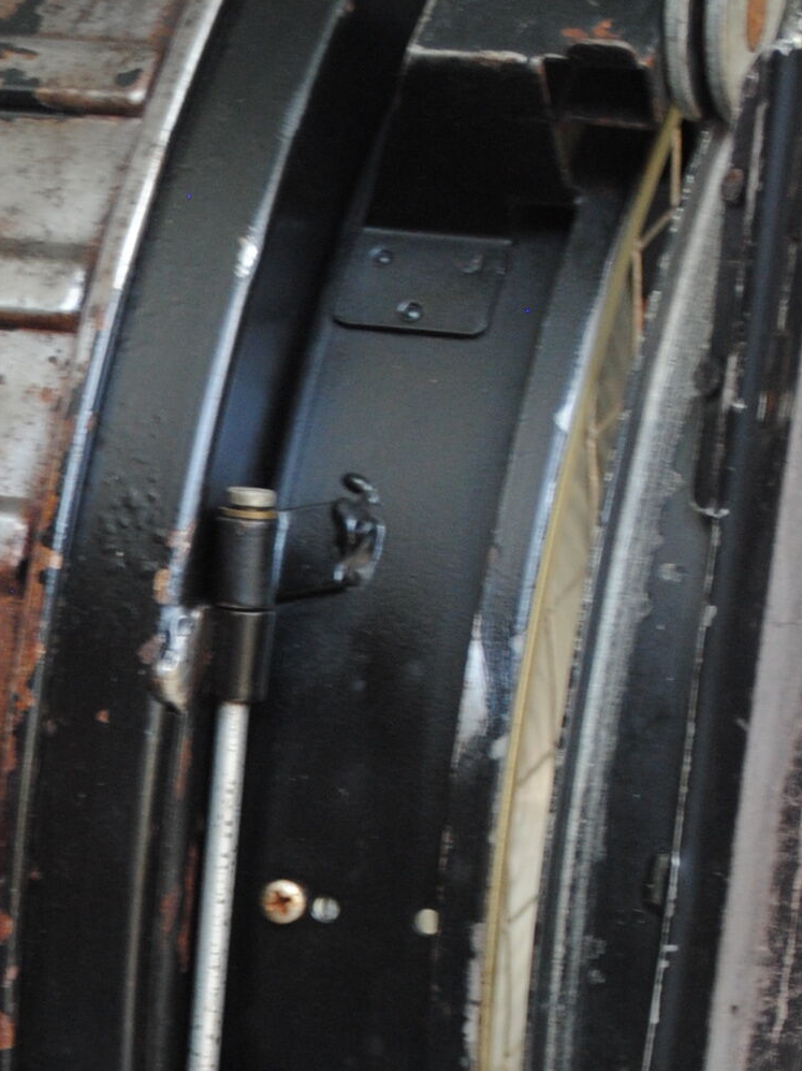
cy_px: 1052
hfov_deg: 8.7
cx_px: -239
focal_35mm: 168
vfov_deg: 11.7
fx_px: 5193
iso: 360
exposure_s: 1/30
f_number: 5.3
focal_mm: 40
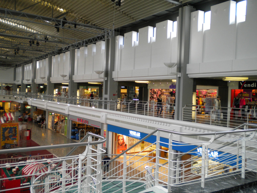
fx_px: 260
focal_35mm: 35
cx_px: 128
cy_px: 96
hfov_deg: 52.6
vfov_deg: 40.7
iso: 137
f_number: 3.1
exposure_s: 1/59.8
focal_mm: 6.3
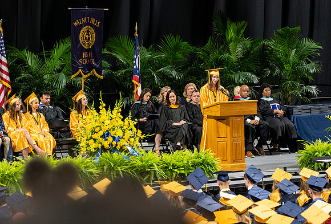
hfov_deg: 9.6
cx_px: 216
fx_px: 1966
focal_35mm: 213
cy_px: 113
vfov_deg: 6.5
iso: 2000
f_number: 4.5
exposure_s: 1/200
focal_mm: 145
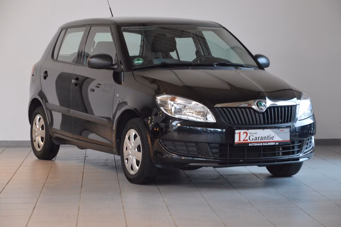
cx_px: 170
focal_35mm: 112
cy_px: 114
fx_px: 1065
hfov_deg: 18.2
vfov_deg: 12.2
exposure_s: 1/60
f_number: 5.3
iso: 2500
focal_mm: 75
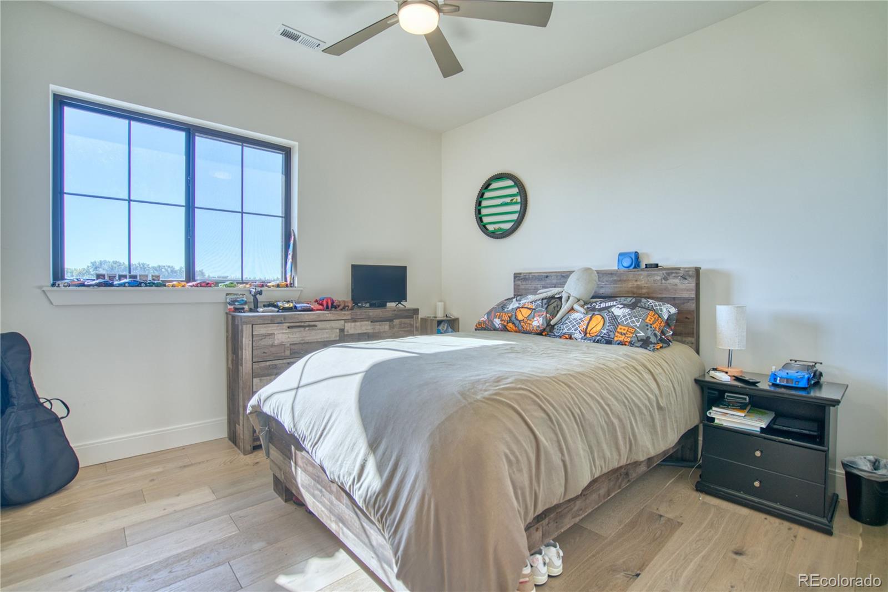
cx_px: 444
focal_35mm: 16
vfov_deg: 73.7
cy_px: 296
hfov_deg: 96.7
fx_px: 395
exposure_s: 1/250
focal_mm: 16
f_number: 4
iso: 500
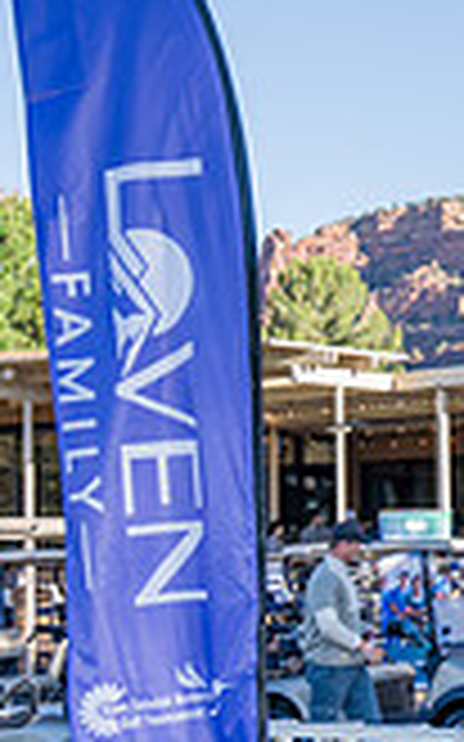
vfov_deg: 24.0
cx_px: 676
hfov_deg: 14.3
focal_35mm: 86
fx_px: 1742
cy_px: 479
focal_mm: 24
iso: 800
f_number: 3.5
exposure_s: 1/2000
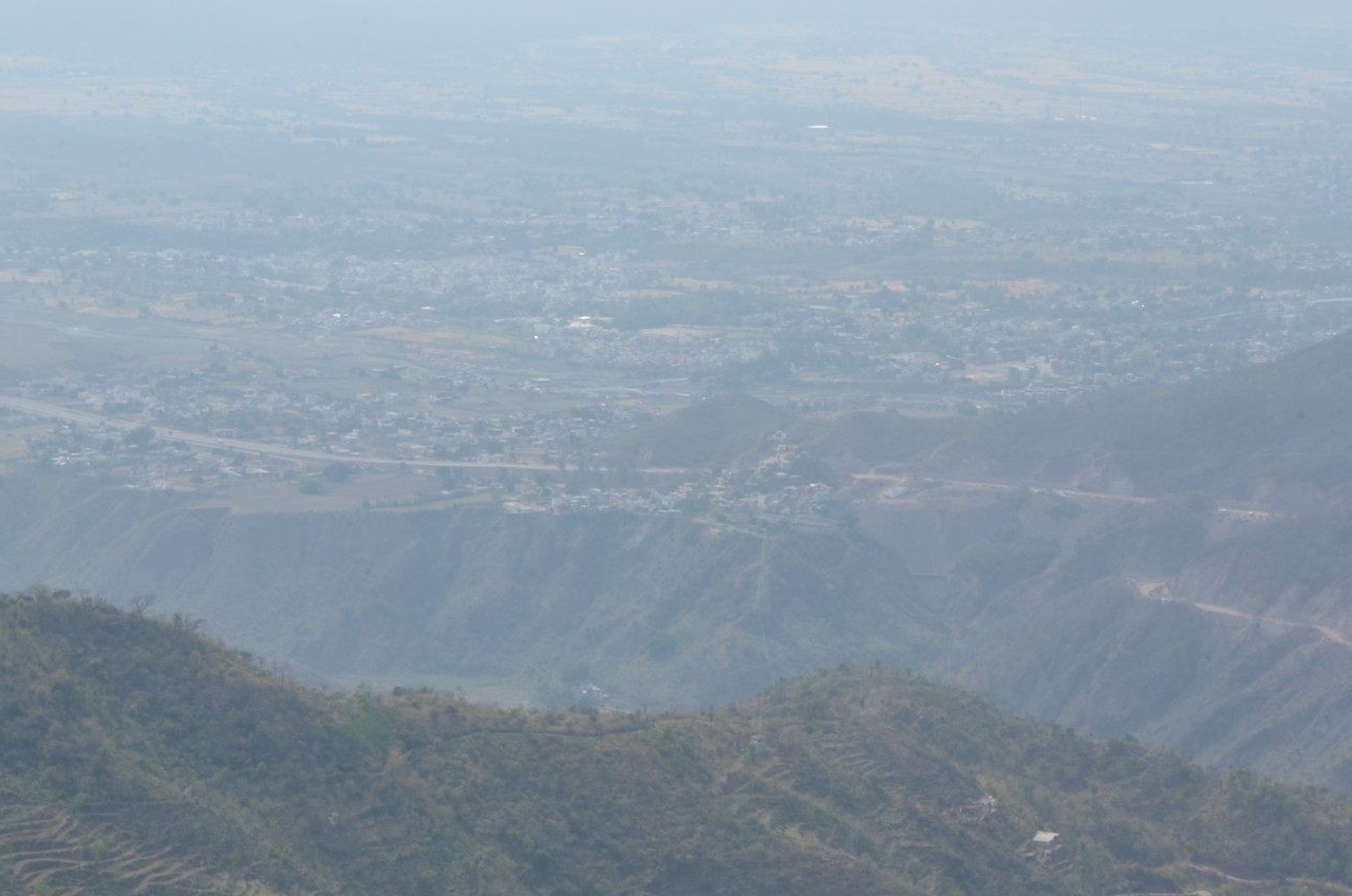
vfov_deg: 11.7
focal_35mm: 117
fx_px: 4385
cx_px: 571
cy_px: 330
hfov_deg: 17.5
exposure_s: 1/15
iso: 100
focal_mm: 52
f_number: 32
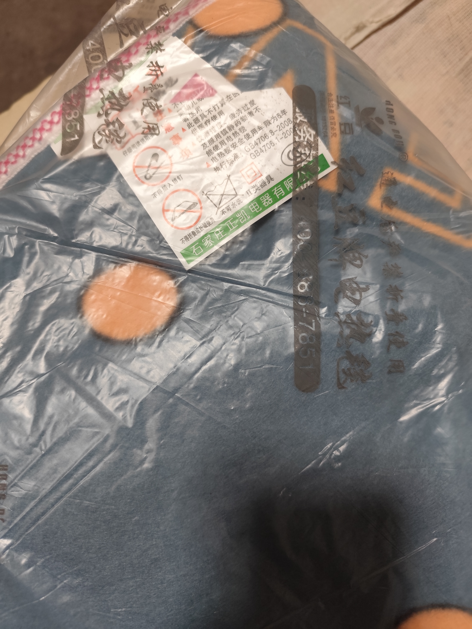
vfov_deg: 73.9
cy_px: 314
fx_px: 418
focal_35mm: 23
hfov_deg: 58.9
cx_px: 236
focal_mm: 6.14
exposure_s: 1/33.3
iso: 1250
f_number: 1.65
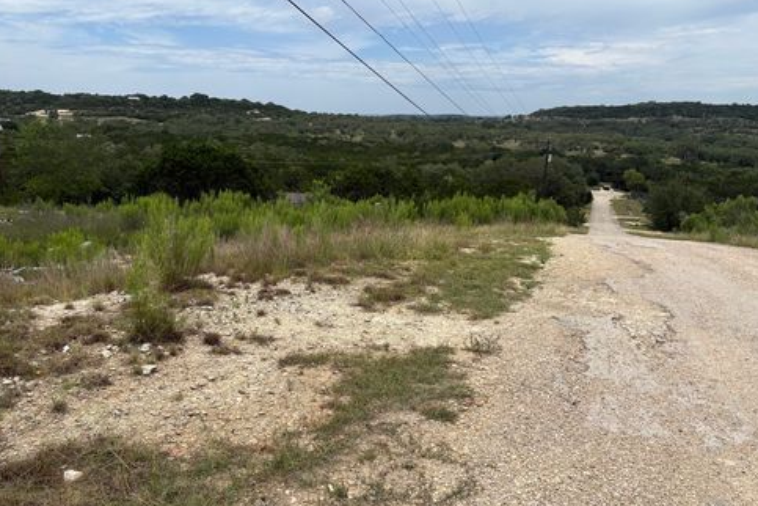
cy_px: 277
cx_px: 380
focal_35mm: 28
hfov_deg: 65.5
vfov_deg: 46.3
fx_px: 590
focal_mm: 5.96
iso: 50
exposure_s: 1/6329
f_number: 1.6
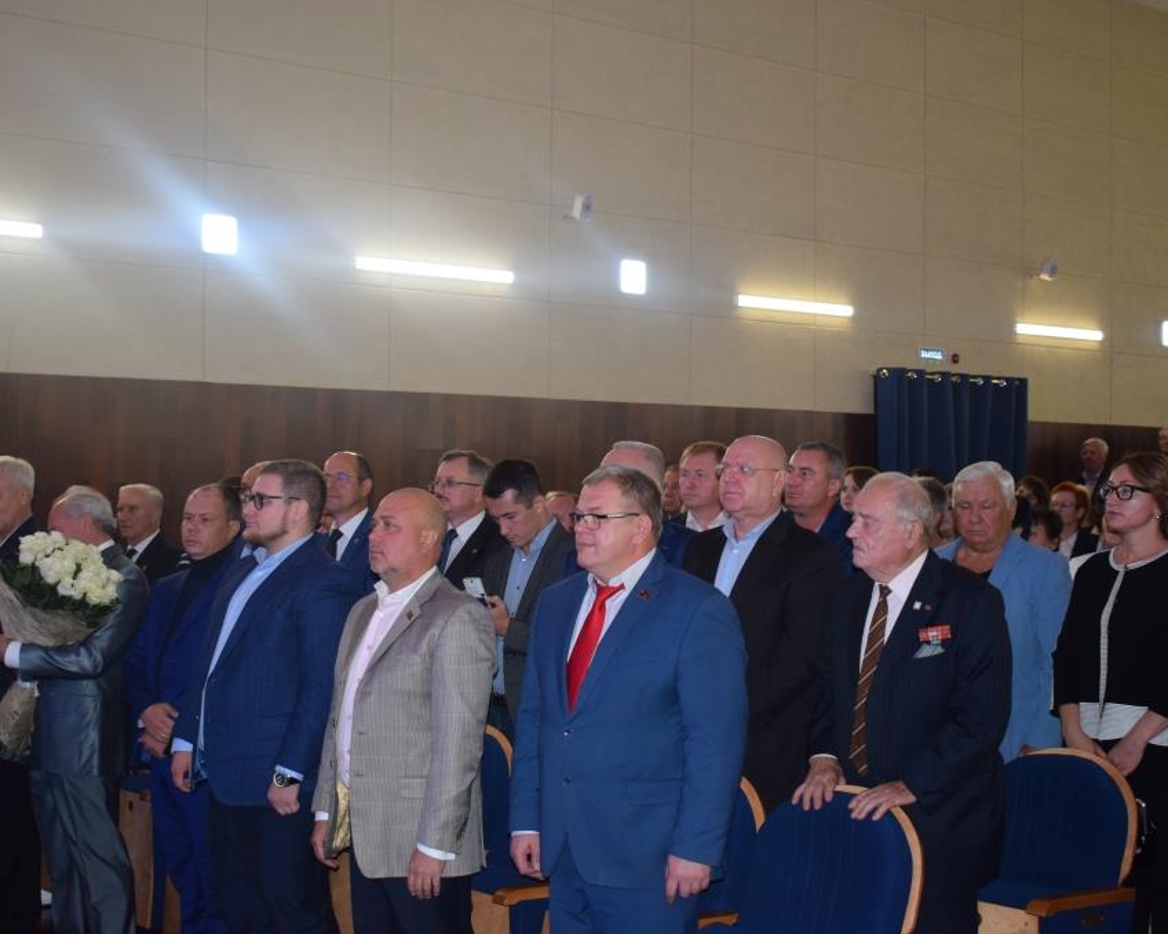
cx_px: 529
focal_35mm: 51
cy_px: 465
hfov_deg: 36.6
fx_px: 1763
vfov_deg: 29.7
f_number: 5
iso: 800
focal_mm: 30
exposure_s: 1/100
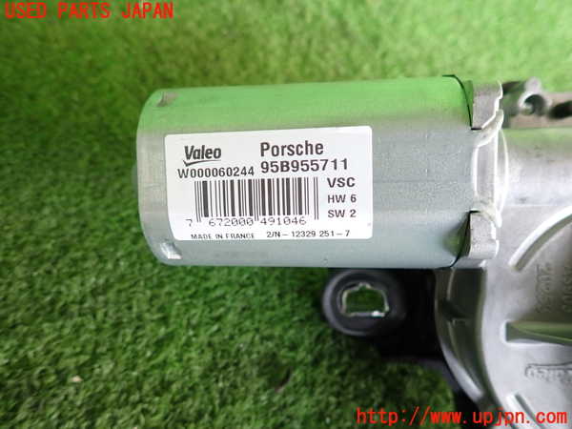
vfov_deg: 54.9
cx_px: 286
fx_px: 413
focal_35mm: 25
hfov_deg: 69.4
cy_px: 214
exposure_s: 1/50
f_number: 2
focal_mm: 4.5
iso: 200
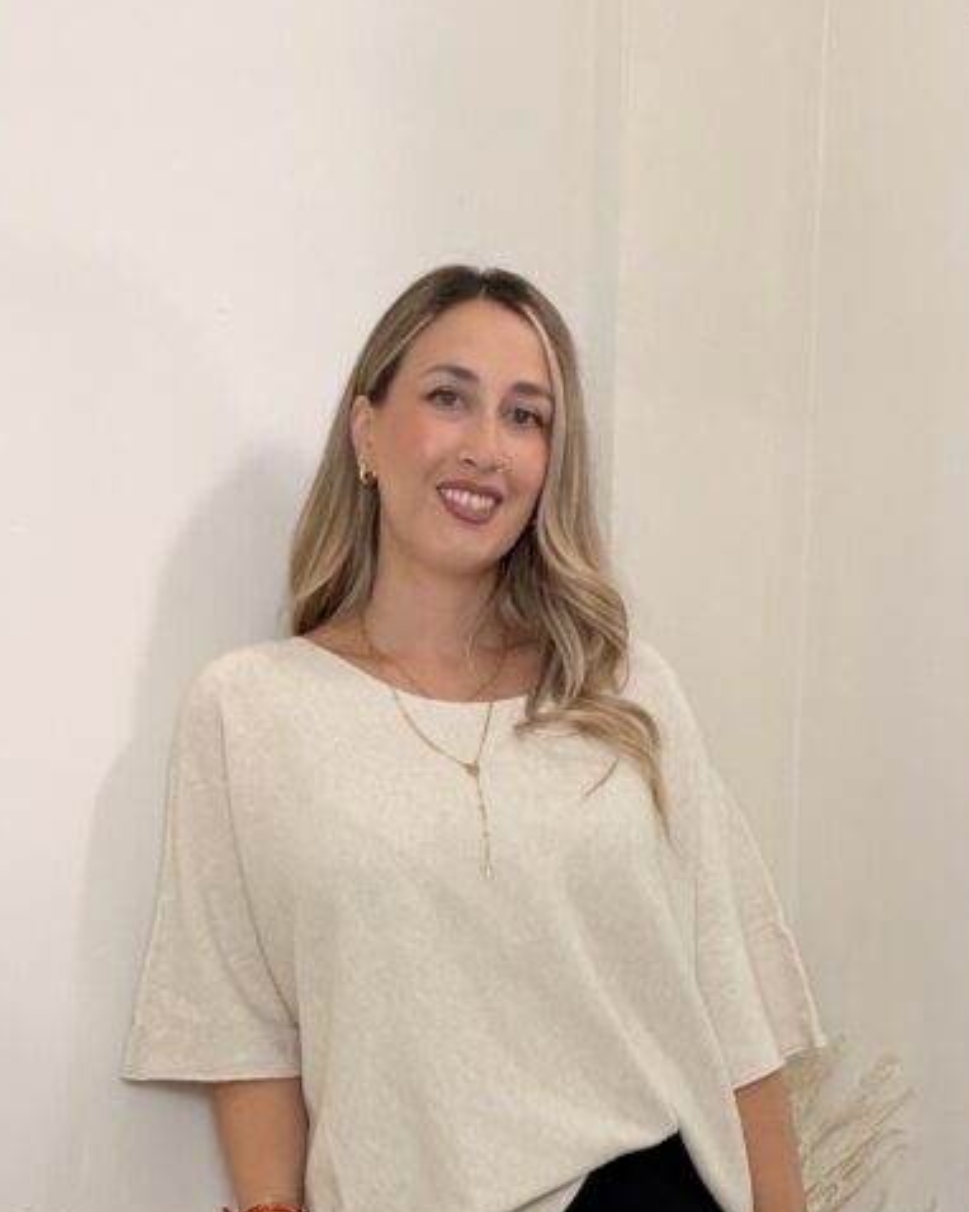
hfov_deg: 30.8
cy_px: 880
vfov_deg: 37.3
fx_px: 1758
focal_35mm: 49
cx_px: 548
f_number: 1.9
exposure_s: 1/50
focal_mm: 2.71
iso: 80
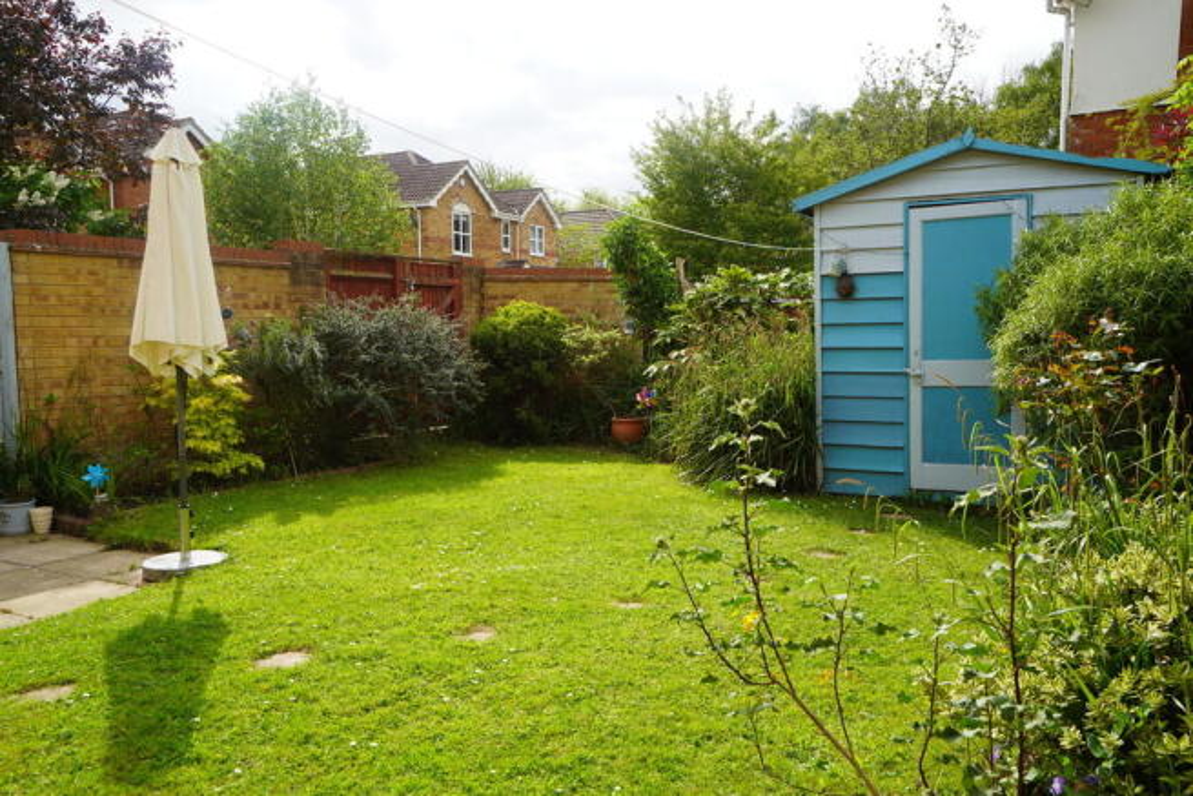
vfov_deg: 43.6
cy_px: 398
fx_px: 994
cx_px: 596
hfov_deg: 61.9
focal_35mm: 30
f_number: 8
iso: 100
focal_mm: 30
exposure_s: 1/125
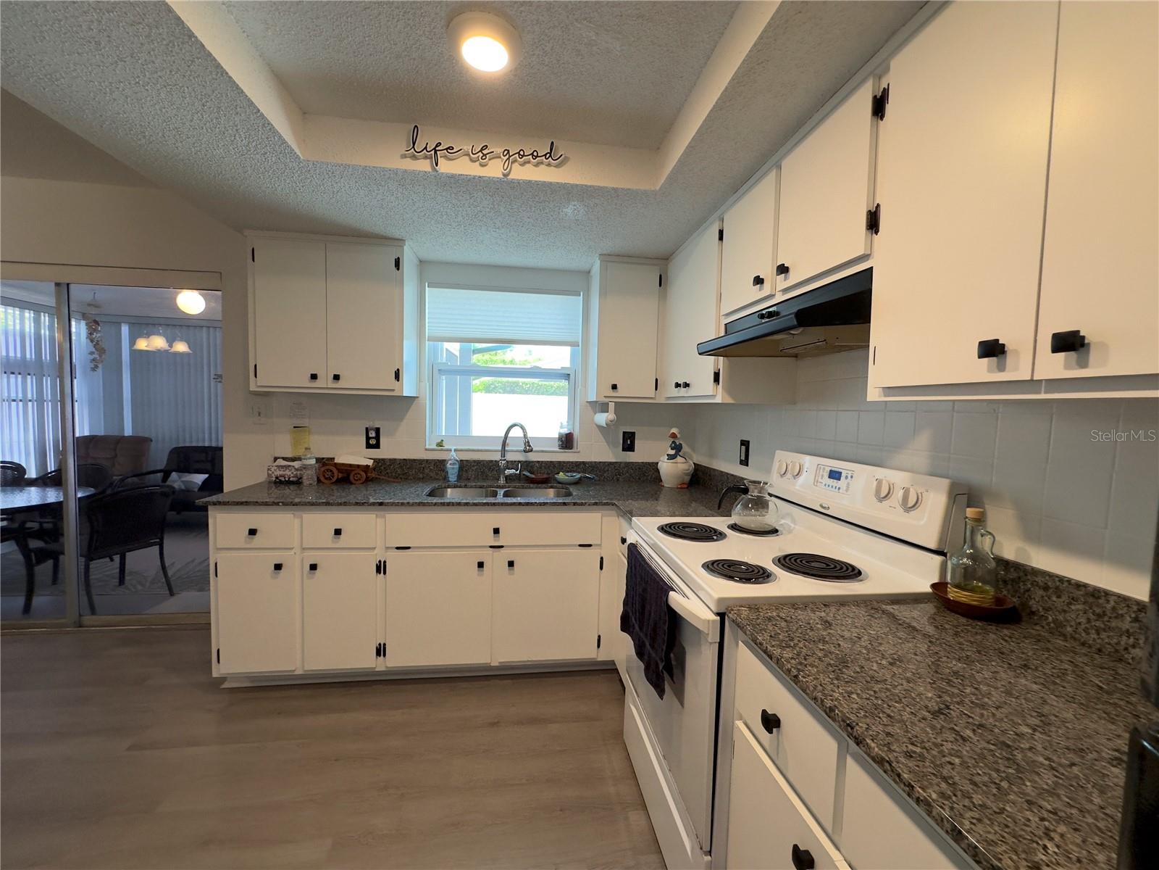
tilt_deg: -3.3
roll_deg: -1.8
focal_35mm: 14
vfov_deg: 85.7
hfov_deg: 102.1
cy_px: 435
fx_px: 469
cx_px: 580
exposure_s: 1/120
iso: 160
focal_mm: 2.22
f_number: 2.2
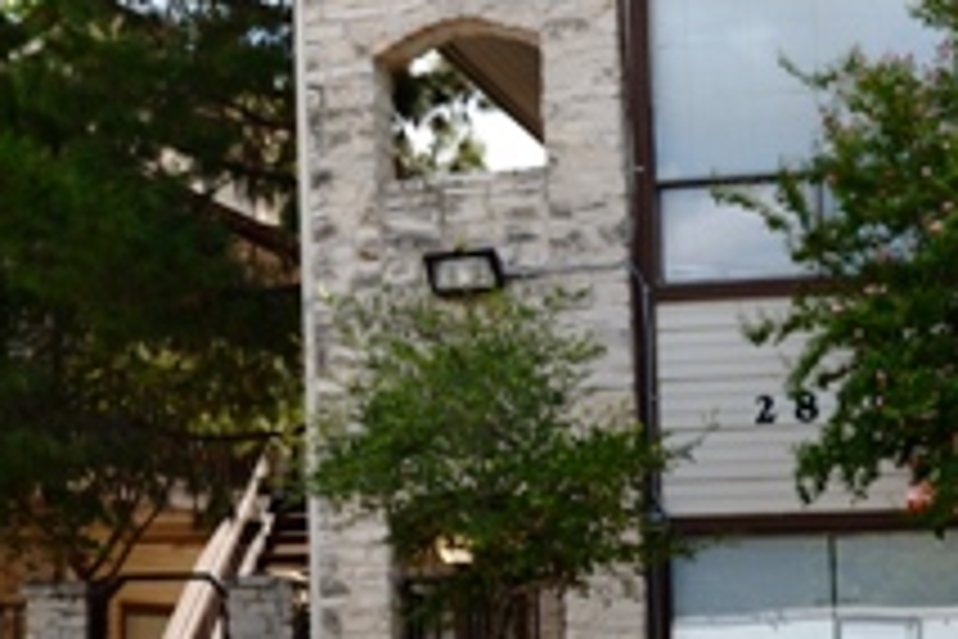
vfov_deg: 13.8
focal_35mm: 99
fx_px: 2634
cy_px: 187
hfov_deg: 20.5
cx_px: 256
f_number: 7.1
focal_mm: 22
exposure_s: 1/200
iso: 100
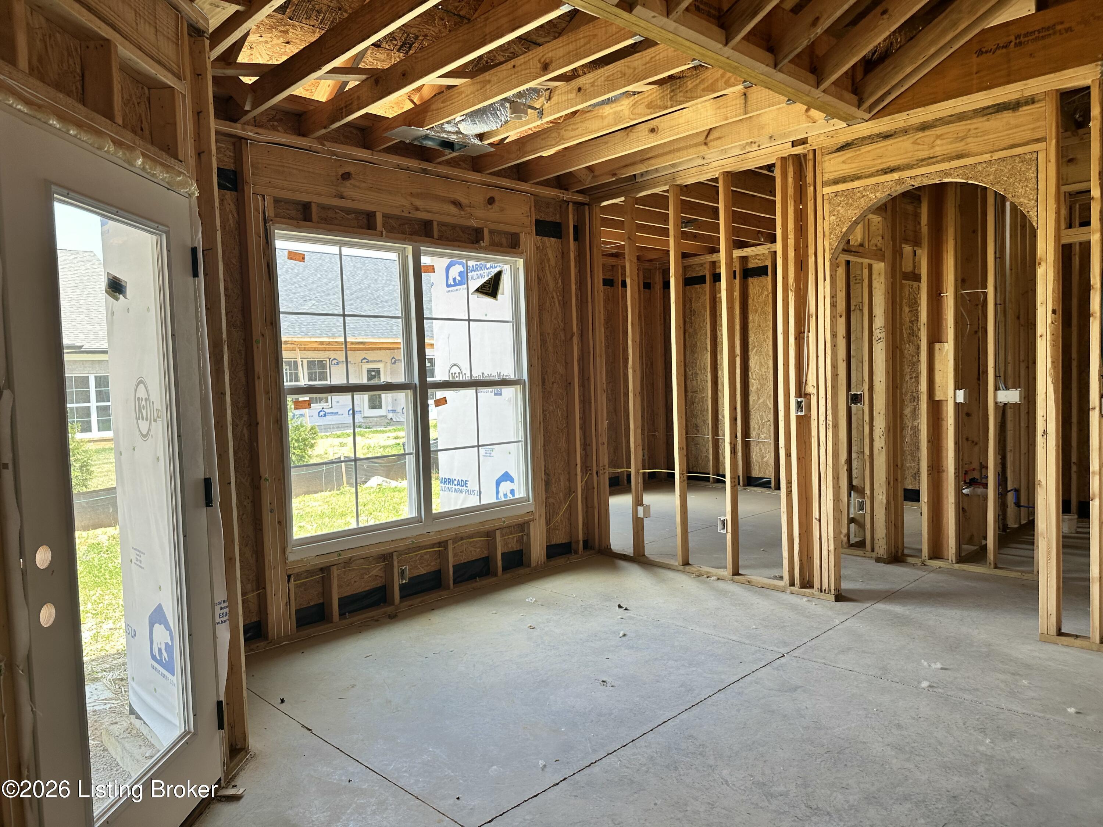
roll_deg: -0.7
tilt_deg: -1.7
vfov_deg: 56.8
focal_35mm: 24
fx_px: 765
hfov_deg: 71.6
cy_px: 414
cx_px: 552
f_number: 1.78
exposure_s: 1/228
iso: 80
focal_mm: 6.86
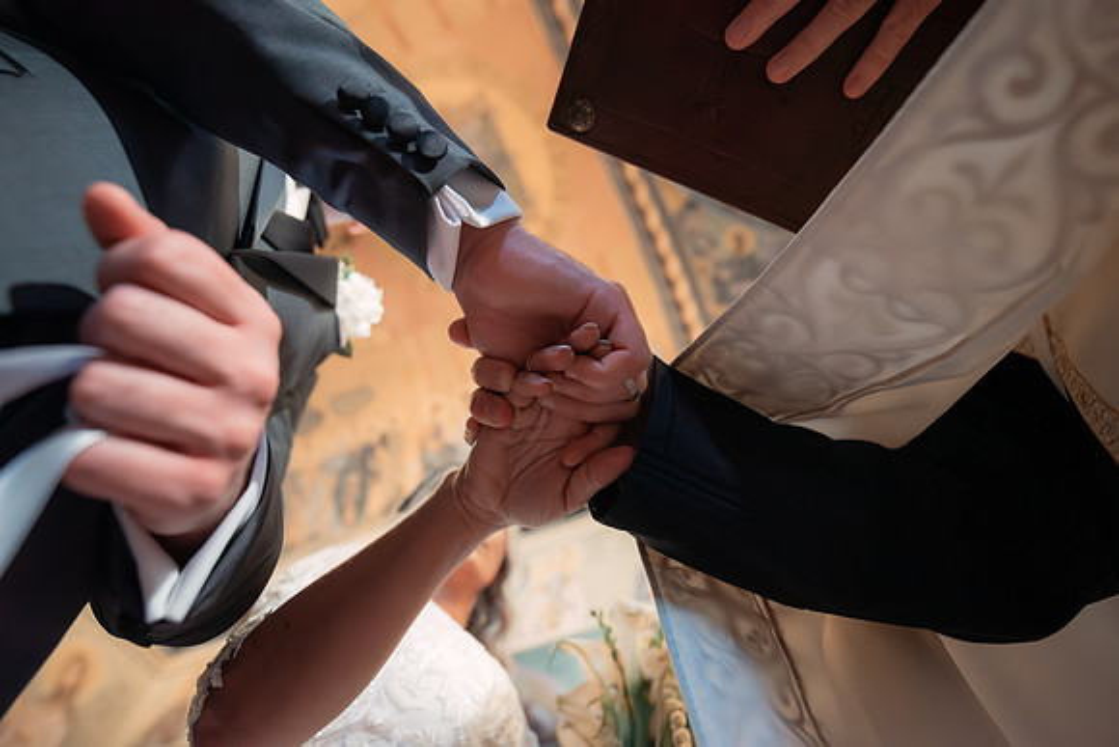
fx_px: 591
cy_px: 374
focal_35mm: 19
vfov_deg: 64.6
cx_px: 560
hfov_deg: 86.9
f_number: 2.8
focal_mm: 19
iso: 12800
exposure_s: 1/200
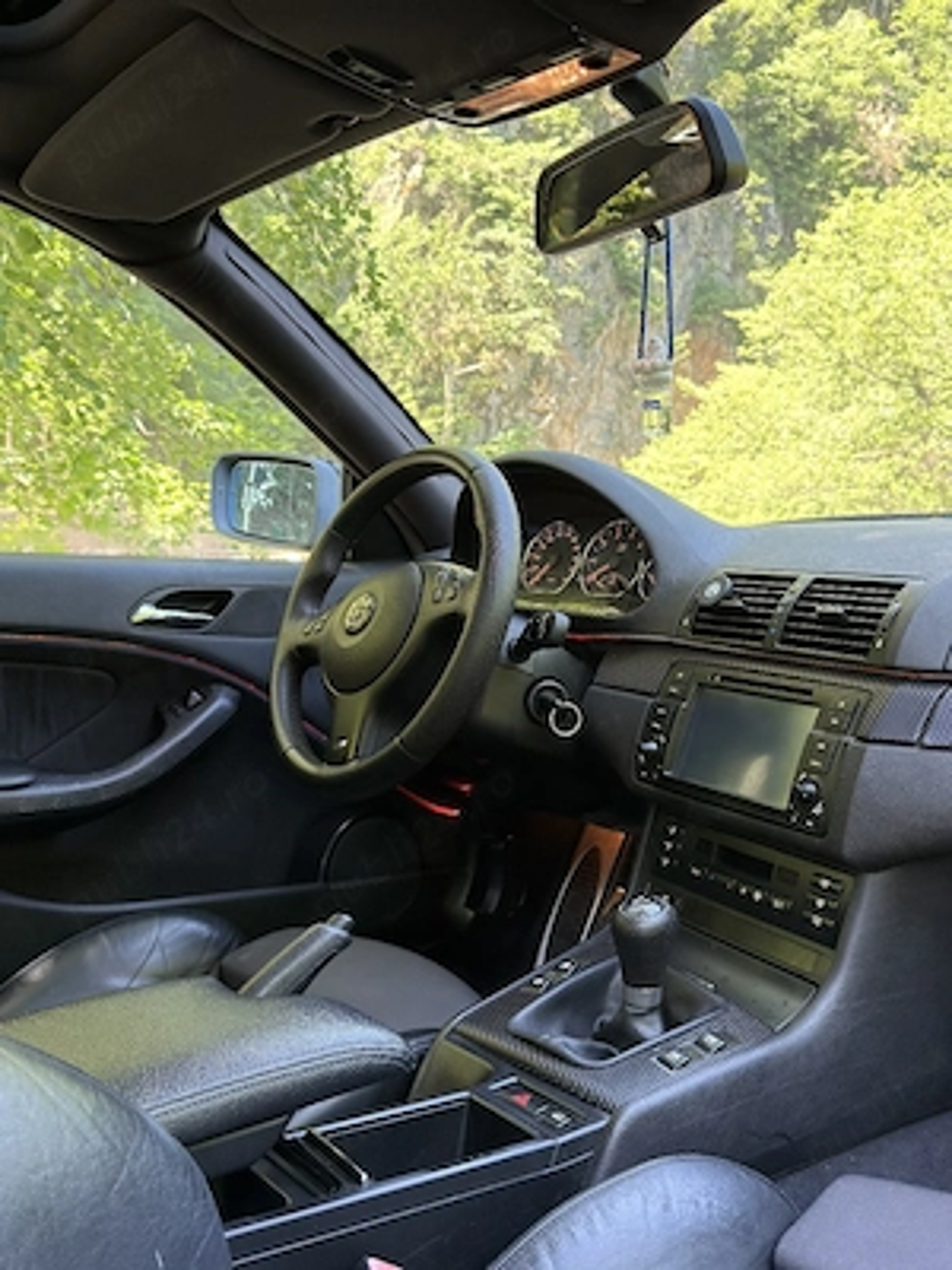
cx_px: 476
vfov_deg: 52.6
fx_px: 1283
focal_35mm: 35
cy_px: 635
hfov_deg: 40.7
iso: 100
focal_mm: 6.76
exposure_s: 1/132
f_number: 1.78
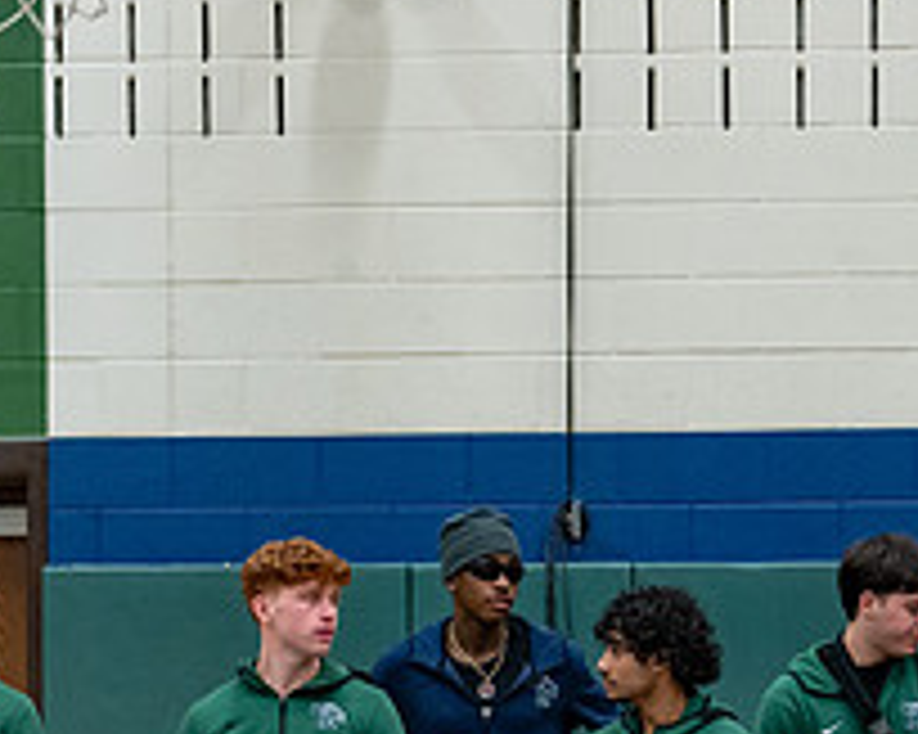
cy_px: 852
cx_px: 831
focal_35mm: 163
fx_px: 4426
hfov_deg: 11.8
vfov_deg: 9.4
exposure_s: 1/1000
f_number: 1.2
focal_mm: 50
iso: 1000
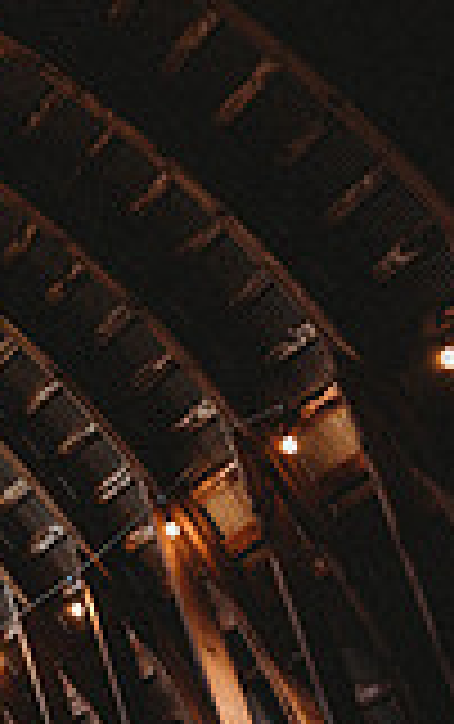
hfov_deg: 11.0
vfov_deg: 22.6
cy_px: 619
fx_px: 1777
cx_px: -793
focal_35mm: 90
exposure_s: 1/125
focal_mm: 24
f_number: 2.8
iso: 1000
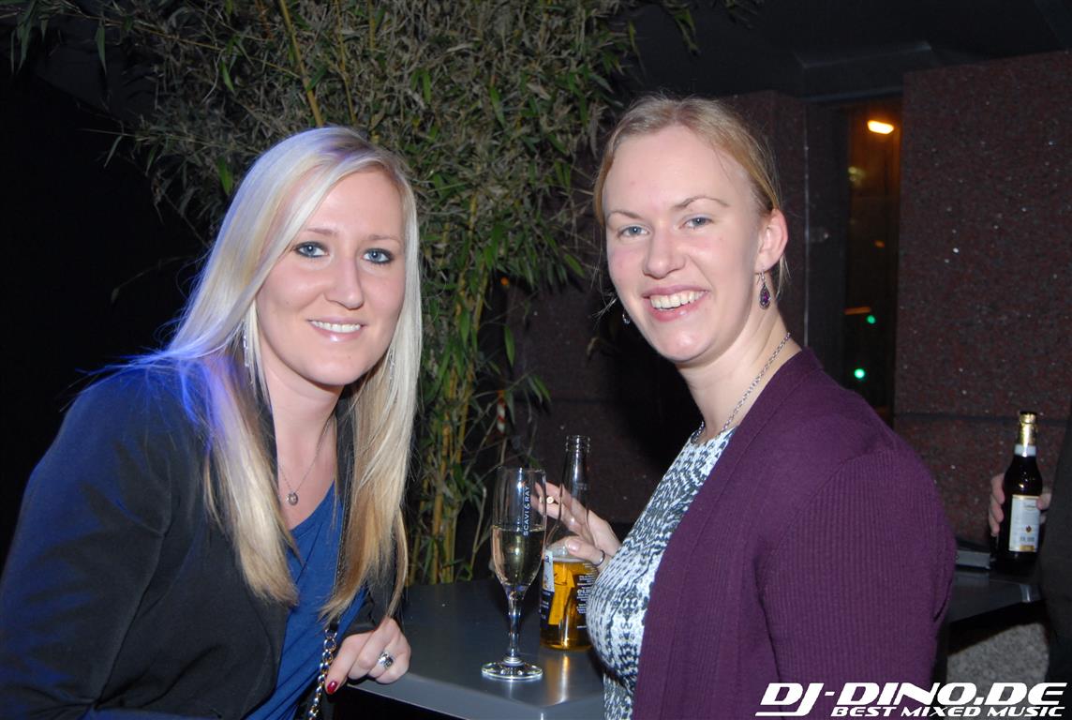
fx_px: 1298
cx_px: 536
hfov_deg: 44.9
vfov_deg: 31.0
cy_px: 360
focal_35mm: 44
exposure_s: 1/30
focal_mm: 29
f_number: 5.6
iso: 400
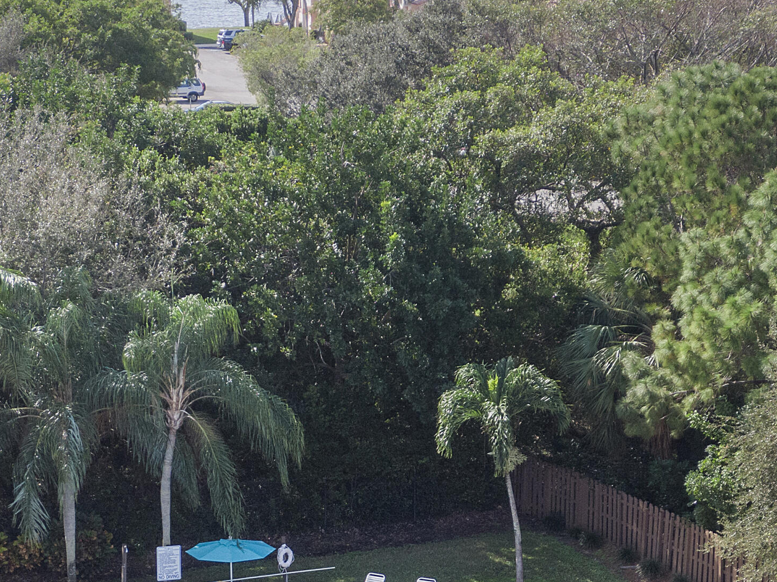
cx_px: 380
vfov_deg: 14.8
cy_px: 514
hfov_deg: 19.8
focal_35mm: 99
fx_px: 2221
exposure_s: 1/320
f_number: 3.8
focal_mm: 8.6
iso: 100
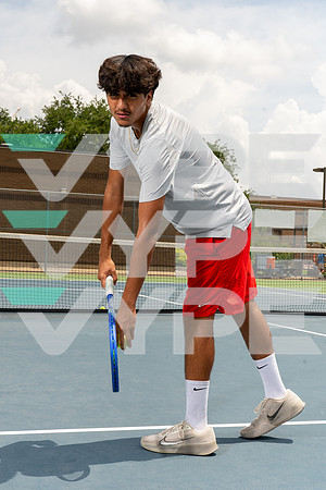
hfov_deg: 25.1
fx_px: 733
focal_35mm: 54
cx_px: 163
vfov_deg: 36.9
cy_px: 245
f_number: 11
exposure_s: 1/250
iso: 100
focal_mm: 54
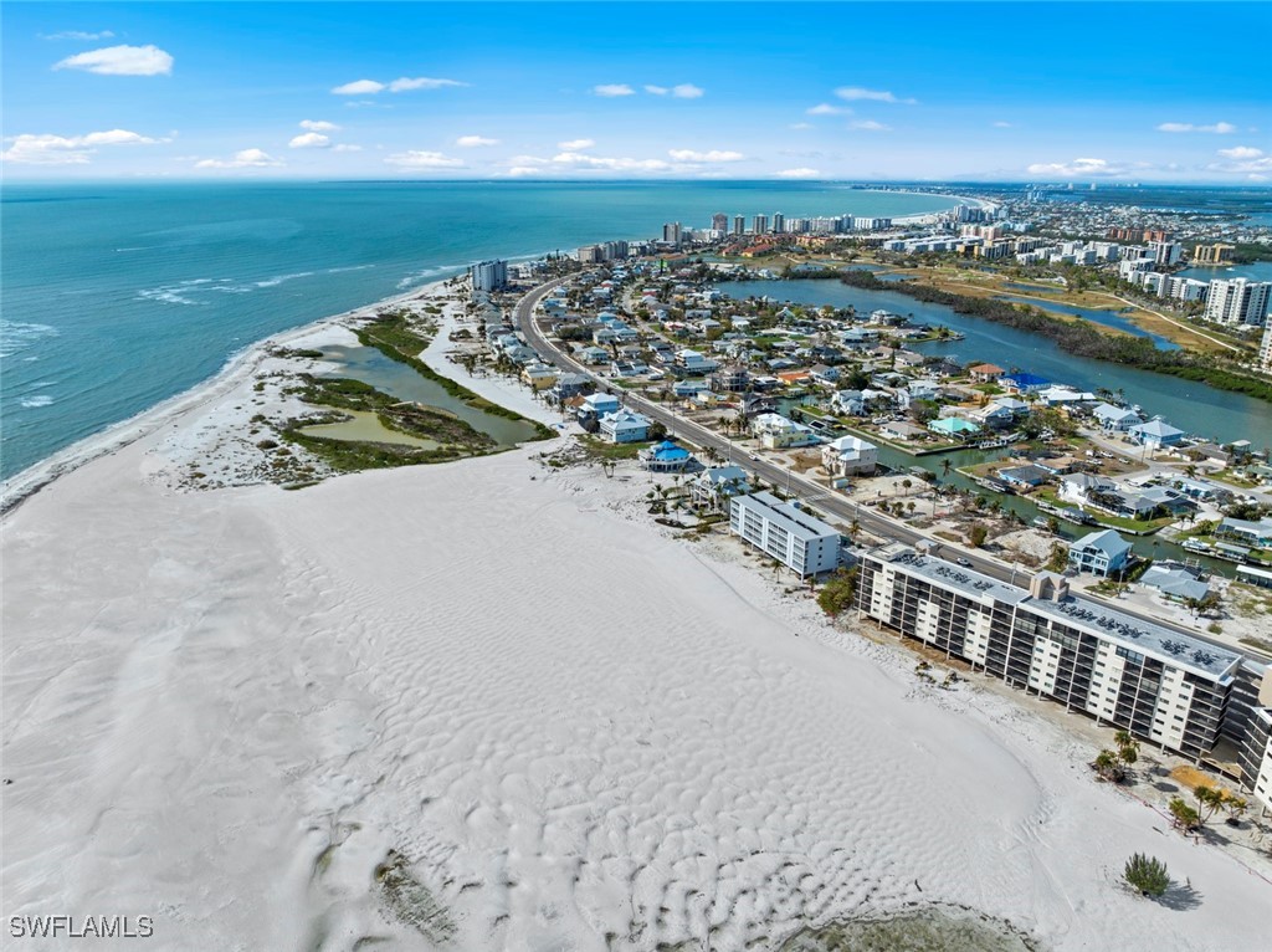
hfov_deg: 71.6
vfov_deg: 56.7
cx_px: 636
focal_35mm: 24
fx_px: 881
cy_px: 476
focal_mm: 12.29
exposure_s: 1/3200
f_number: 2.8
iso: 100
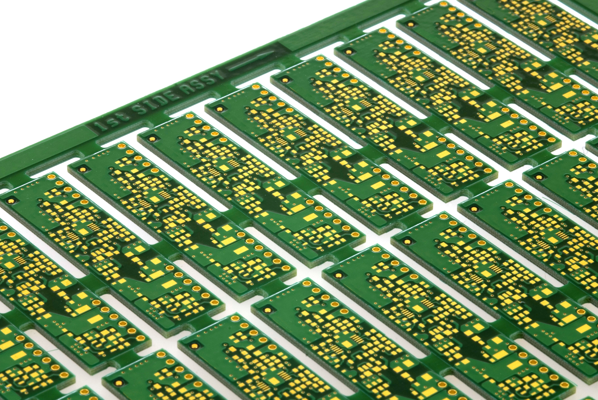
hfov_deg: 13.0
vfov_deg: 8.7
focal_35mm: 158
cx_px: 299
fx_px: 2619
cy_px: 200
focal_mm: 105
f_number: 32
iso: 100
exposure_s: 1/250
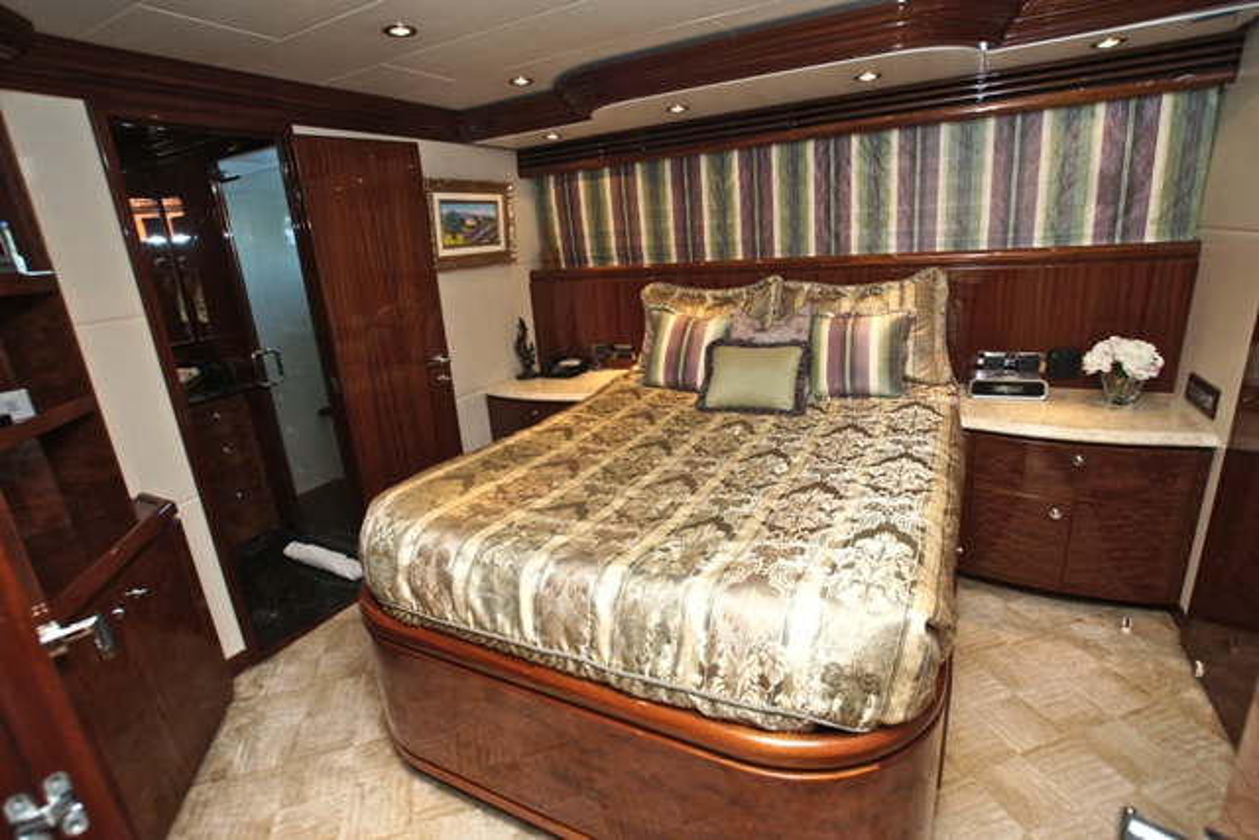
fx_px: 577
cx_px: 630
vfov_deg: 72.1
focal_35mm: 16
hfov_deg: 95.0
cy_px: 420
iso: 500
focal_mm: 11
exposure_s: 1/60
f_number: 4.5
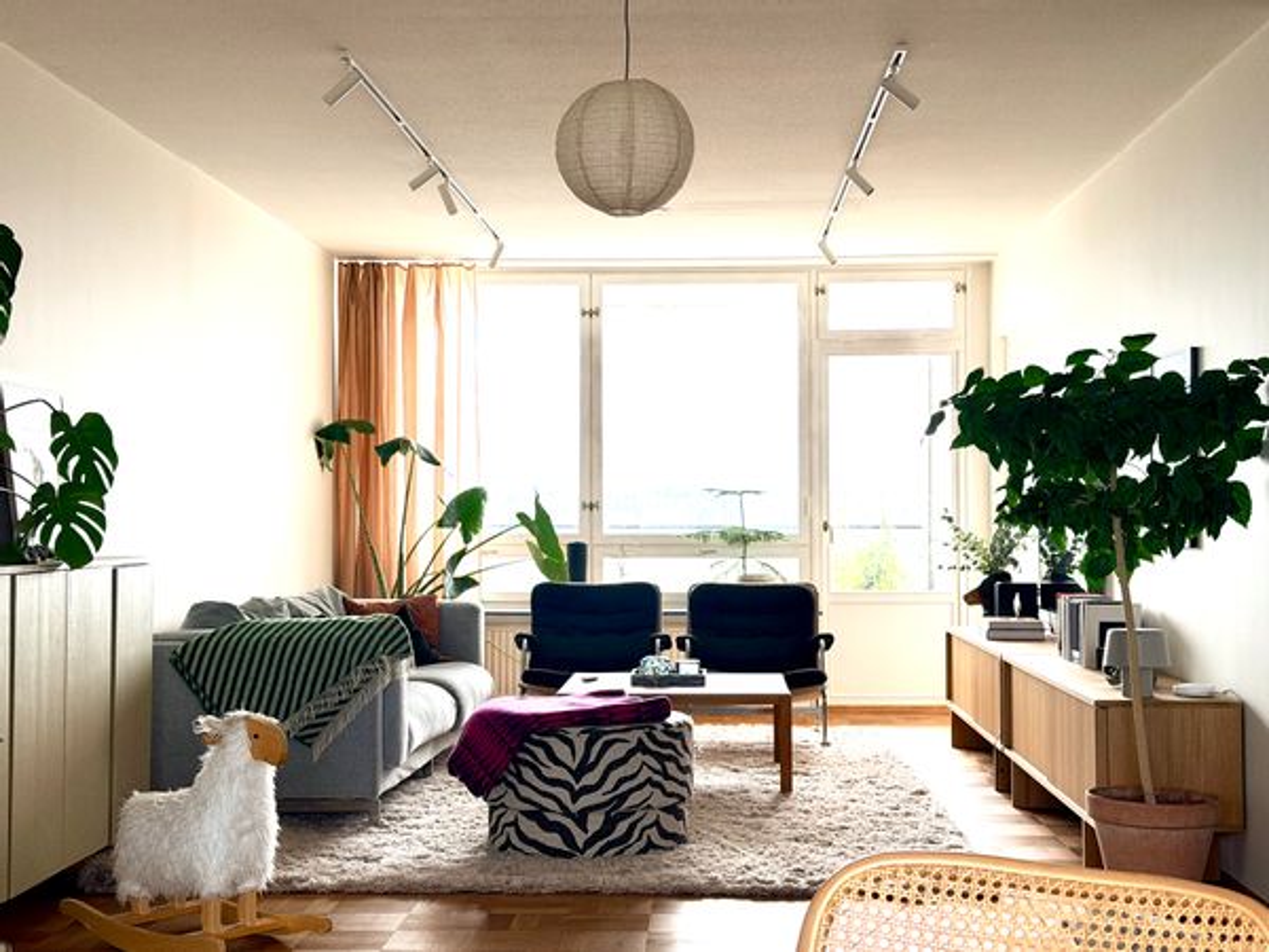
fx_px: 1760
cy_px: 476
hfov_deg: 39.7
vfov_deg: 30.3
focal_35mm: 48
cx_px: 634
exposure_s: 1/534
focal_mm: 6.76
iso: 100
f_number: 1.78
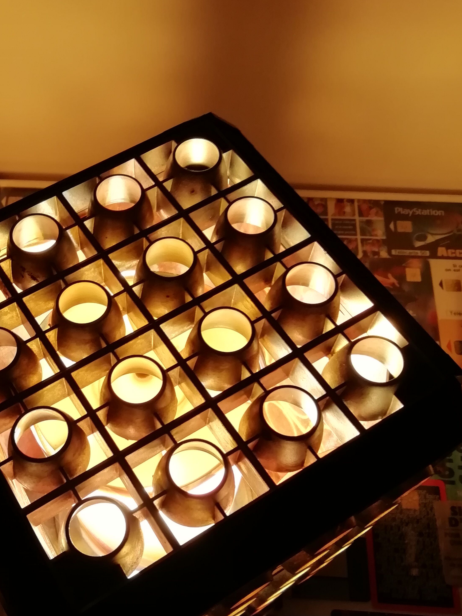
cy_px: 405
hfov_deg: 38.1
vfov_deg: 49.4
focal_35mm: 37
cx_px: 145
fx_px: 658
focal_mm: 3.21
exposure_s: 1/33.3
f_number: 2.2
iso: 125
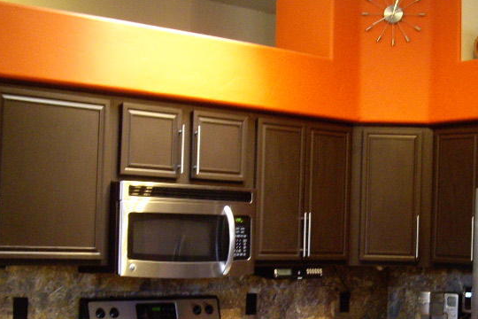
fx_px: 996
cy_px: 256
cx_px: 322
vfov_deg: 18.0
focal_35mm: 75
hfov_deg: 26.8
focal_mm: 7.9
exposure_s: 1/30
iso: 400
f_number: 2.8
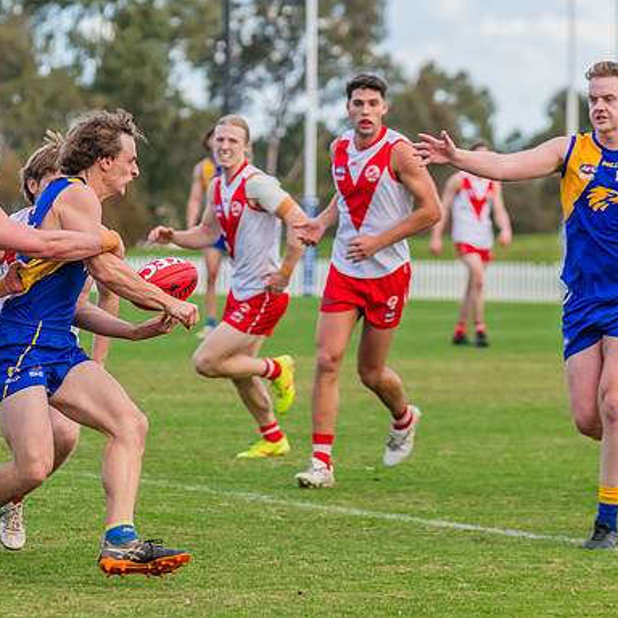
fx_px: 6524
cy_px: 277
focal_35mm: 323
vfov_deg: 5.4
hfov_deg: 5.4
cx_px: 85
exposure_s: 1/1250
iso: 800
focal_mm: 210
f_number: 6.3
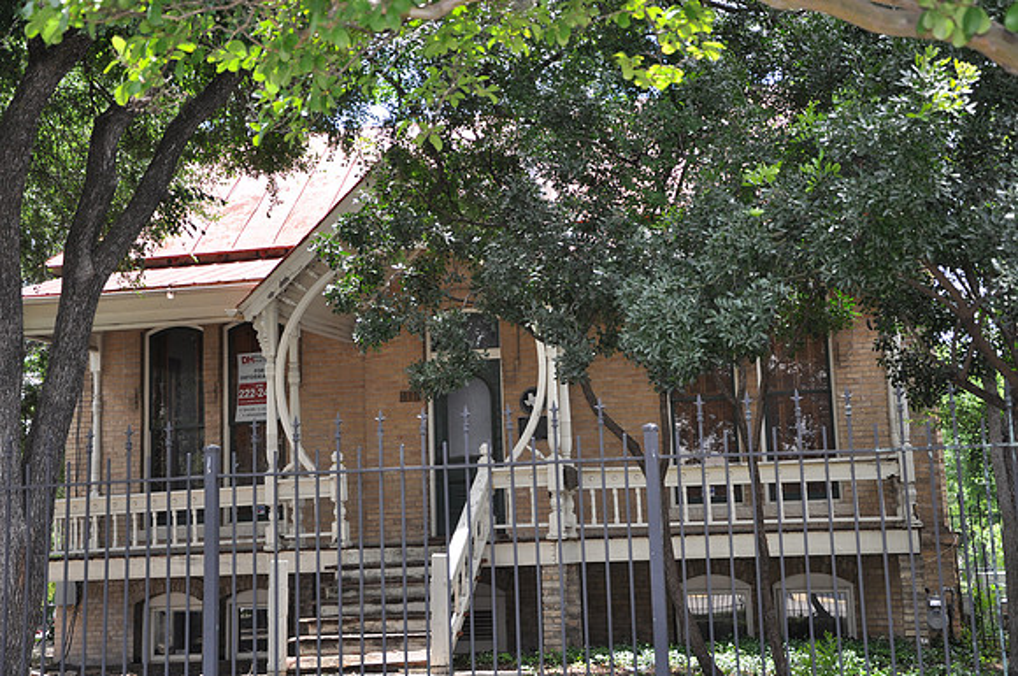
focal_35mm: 52
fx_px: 1483
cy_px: 338
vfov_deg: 25.7
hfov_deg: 37.9
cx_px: 509
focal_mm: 35
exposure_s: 1/200
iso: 250
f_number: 4.5
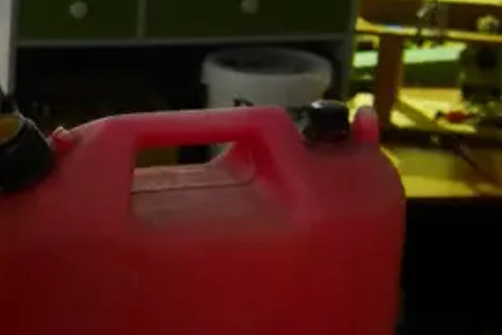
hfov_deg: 15.1
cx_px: -408
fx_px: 1631
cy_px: 139
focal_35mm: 117
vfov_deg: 11.7
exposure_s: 1/50
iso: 3200
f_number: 4
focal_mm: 15
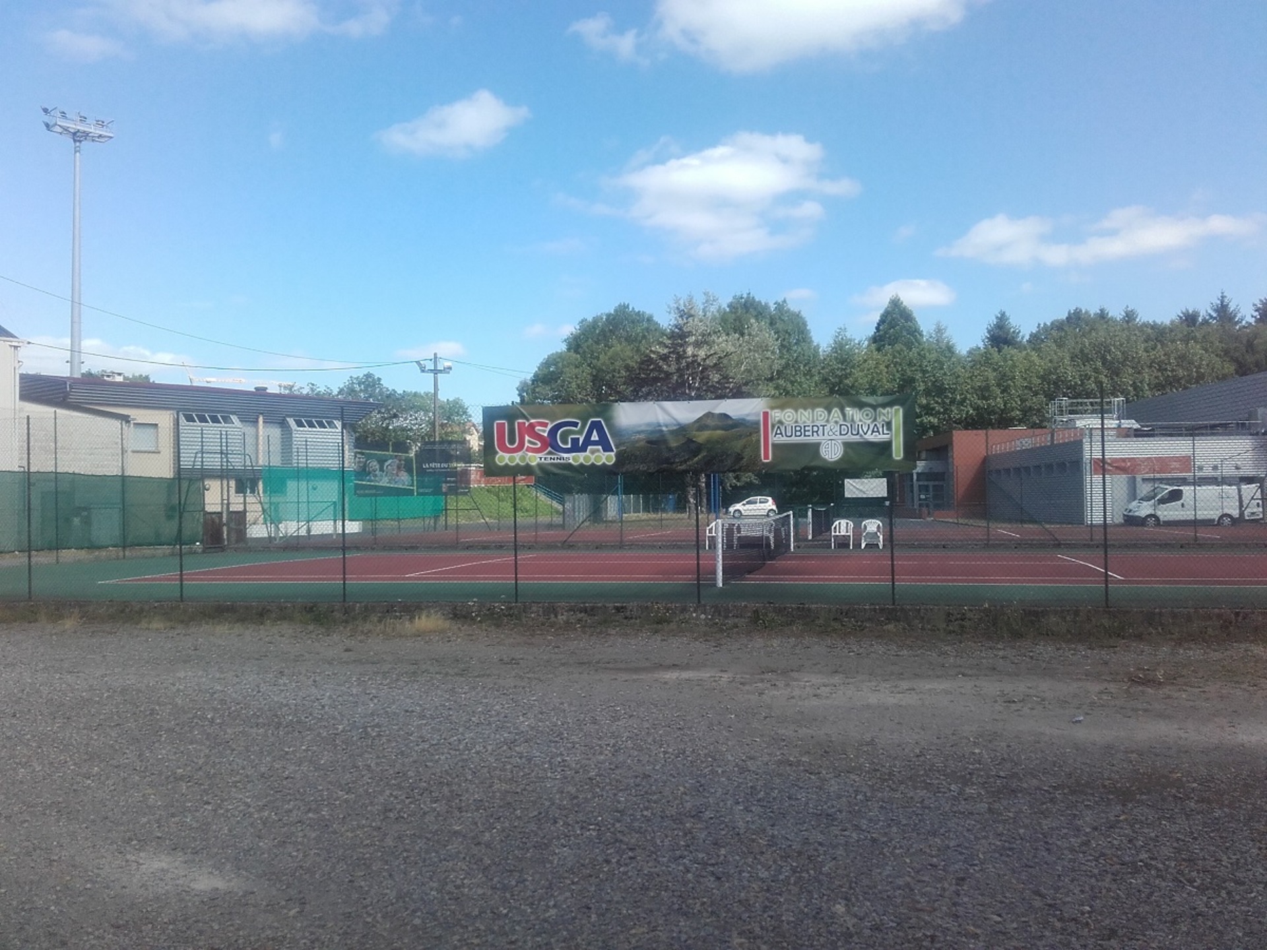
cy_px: 475
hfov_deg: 58.4
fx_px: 1135
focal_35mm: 31
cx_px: 634
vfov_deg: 45.4
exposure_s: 1/720
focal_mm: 3.31
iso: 50
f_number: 2.2
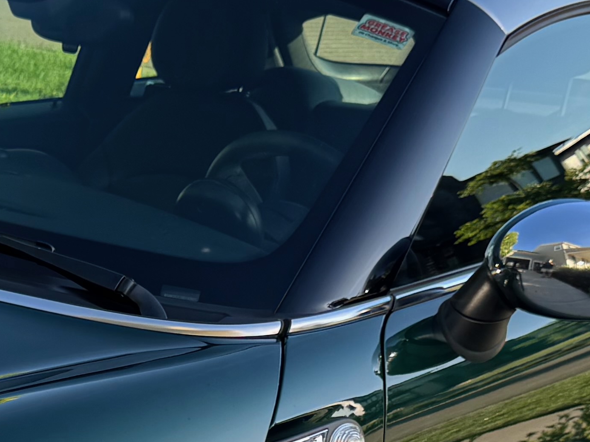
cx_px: 52
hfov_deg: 19.4
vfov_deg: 14.3
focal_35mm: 99
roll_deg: +0.4
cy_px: 580
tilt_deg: -24.6
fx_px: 1688
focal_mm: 6.76
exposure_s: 1/544
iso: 80
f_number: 1.78
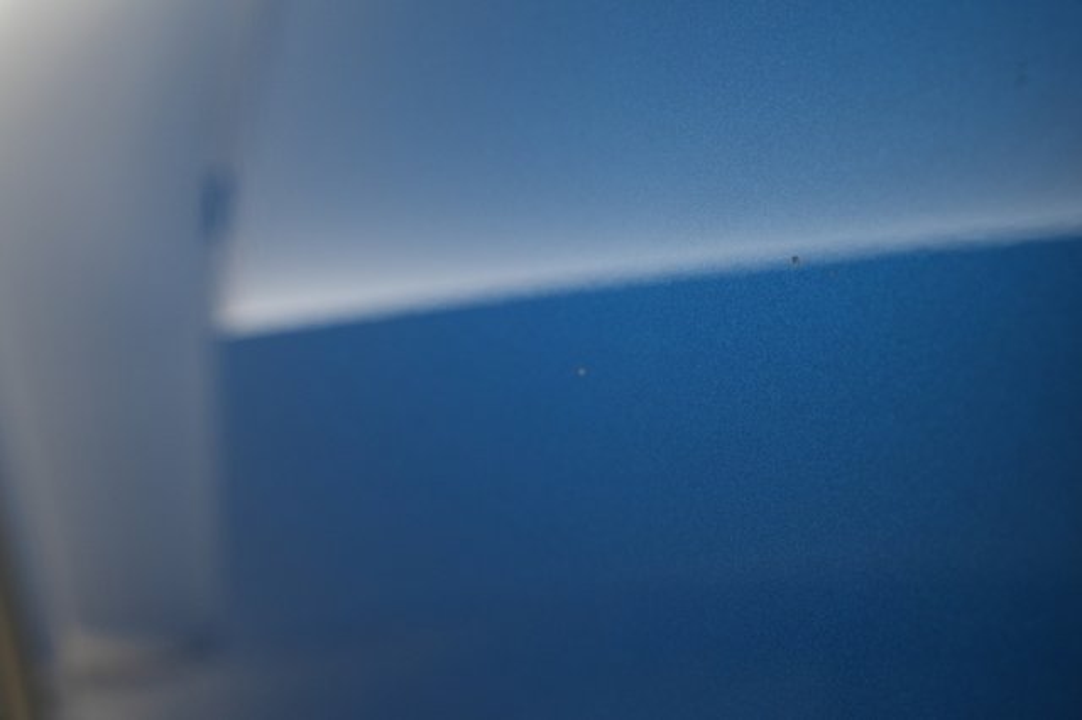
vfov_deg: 46.4
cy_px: 360
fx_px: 841
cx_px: 541
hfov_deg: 65.5
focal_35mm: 28
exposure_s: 1/100
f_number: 4.5
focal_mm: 28
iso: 2000
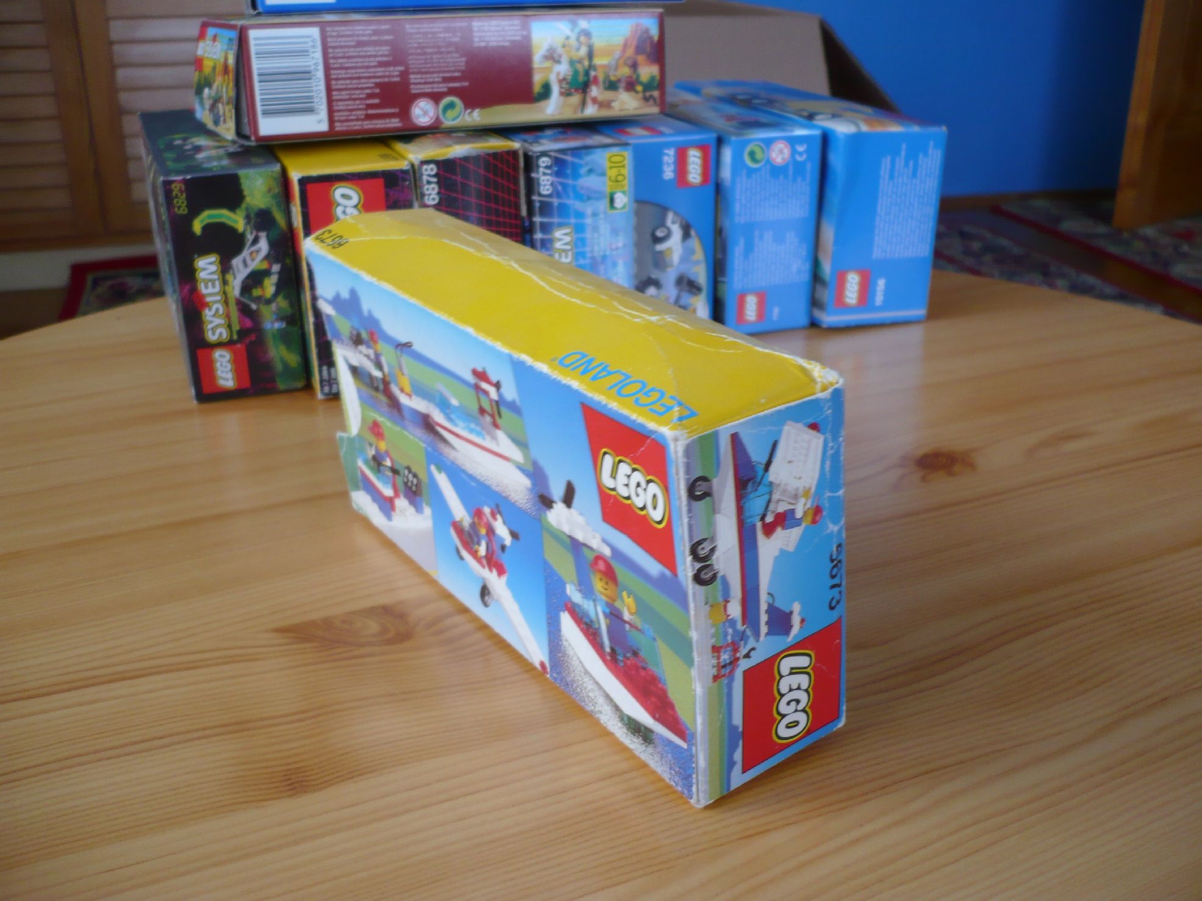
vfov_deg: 40.7
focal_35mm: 35
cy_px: 450
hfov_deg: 52.6
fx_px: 1215
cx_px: 601
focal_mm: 5.8
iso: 100
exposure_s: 1/30
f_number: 2.8
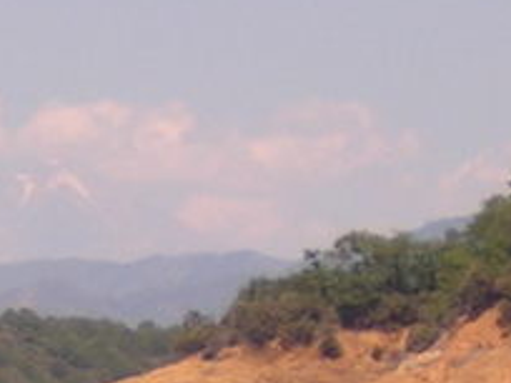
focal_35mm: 509
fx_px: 7514
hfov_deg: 3.9
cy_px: 748
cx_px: 38
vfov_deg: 2.9
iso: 100
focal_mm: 14.1
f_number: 4.7
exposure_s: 1/444
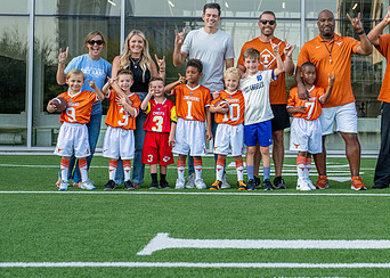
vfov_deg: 14.7
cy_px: 83
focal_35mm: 97
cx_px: 341
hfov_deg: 20.2
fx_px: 1074
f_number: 3.5
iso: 400
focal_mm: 50
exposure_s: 1/640
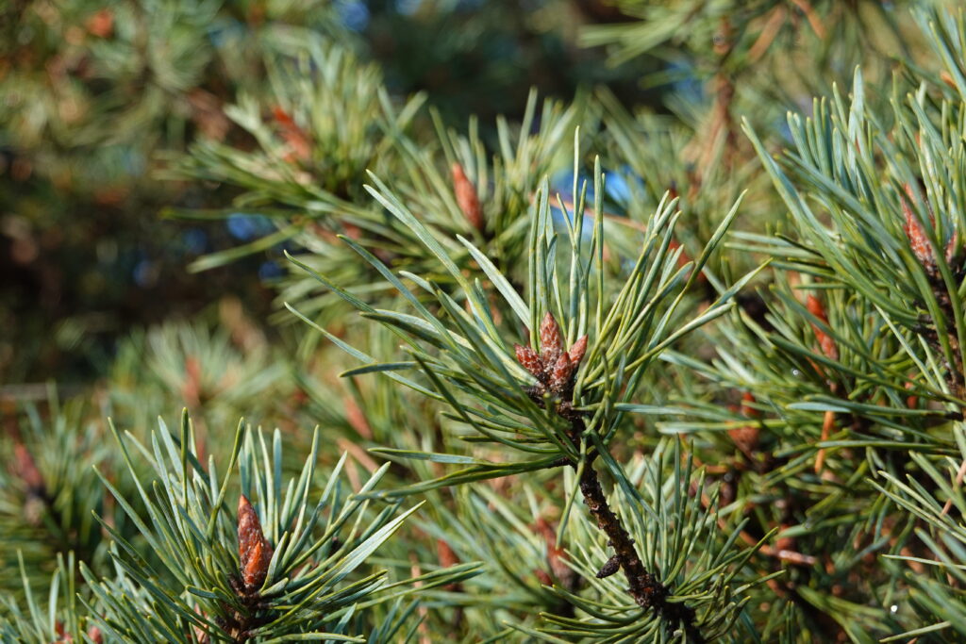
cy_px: 322
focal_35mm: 79
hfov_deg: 25.7
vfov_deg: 17.3
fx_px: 2120
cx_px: 483
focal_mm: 29.1
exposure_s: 1/125
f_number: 4
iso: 100
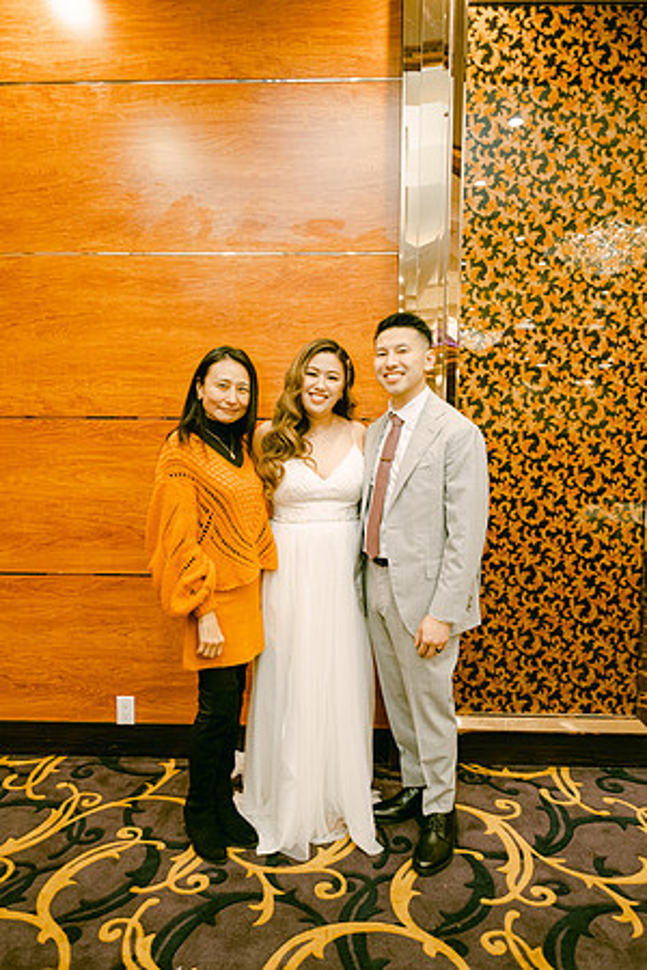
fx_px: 647
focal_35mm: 24
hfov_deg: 53.1
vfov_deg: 73.7
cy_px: 485
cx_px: 324
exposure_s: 1/125
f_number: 2.8
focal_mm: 16
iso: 800
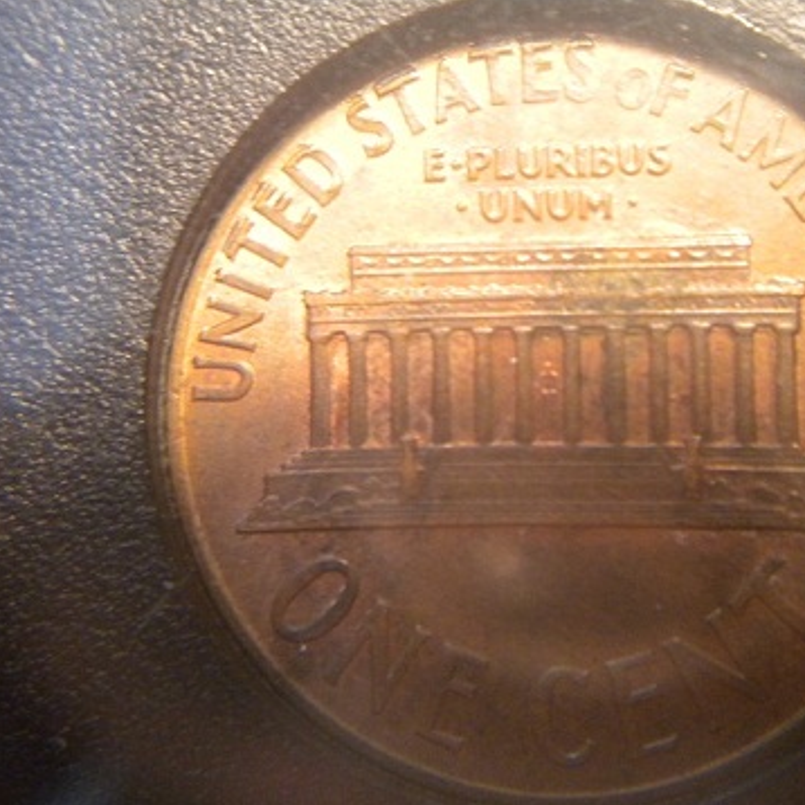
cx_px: 483
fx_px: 1105
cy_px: 405
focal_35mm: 42
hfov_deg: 39.9
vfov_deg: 40.0
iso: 400
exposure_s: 1/11.3
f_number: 3.1
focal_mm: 6.3
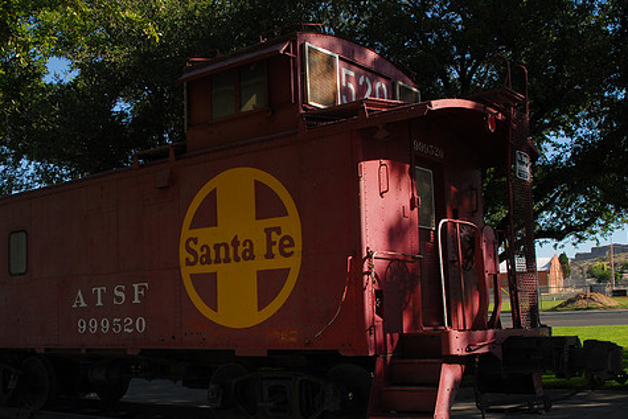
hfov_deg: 44.3
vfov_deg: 30.5
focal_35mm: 44
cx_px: 251
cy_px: 243
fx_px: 768
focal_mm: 24
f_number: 7.1
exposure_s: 1/180
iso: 100
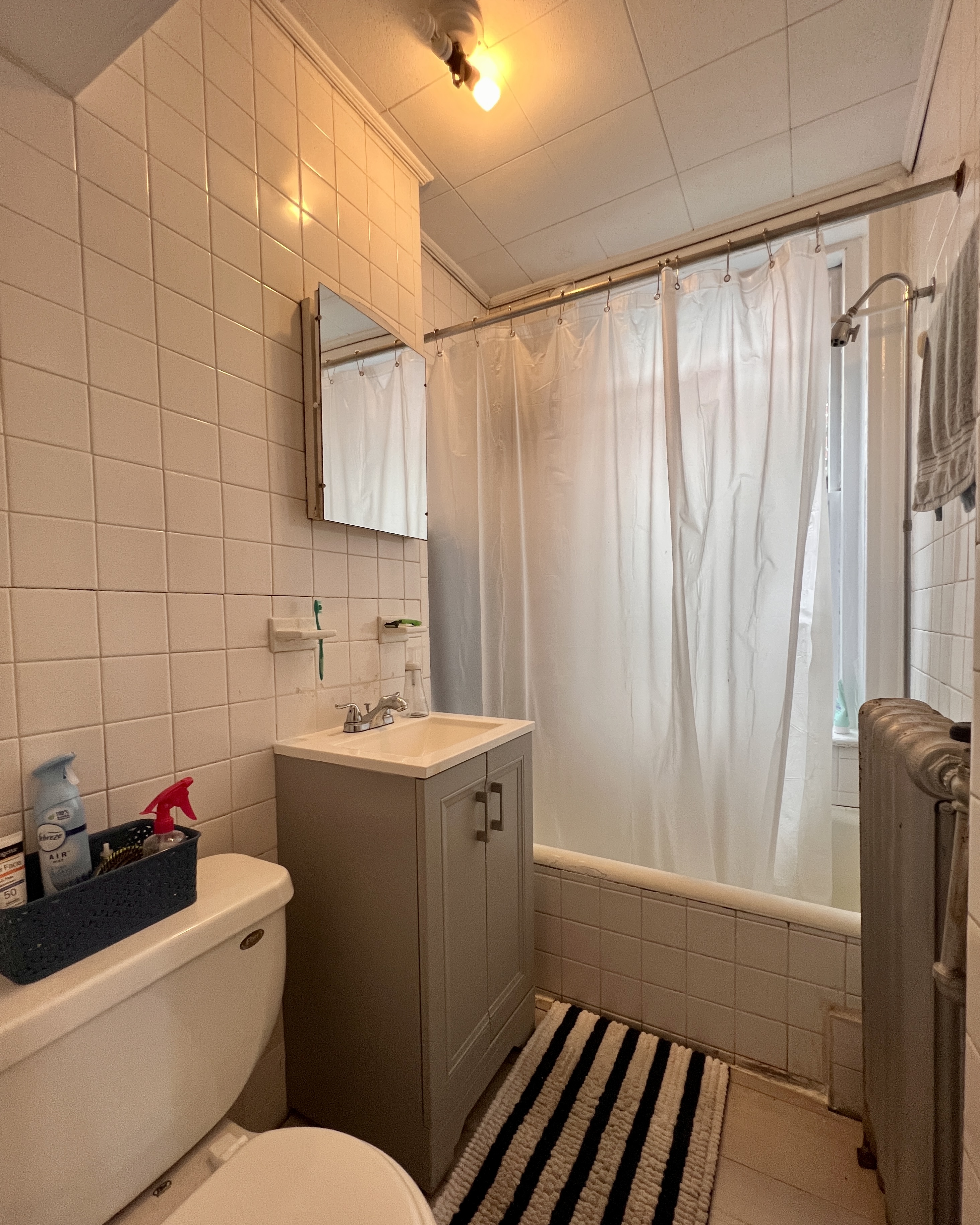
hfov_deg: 88.0
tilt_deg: -2.1
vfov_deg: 100.6
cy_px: 647
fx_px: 507
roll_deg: +1.3
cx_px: 496
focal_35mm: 14
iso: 200
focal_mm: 1.57
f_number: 1.8
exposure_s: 1/120
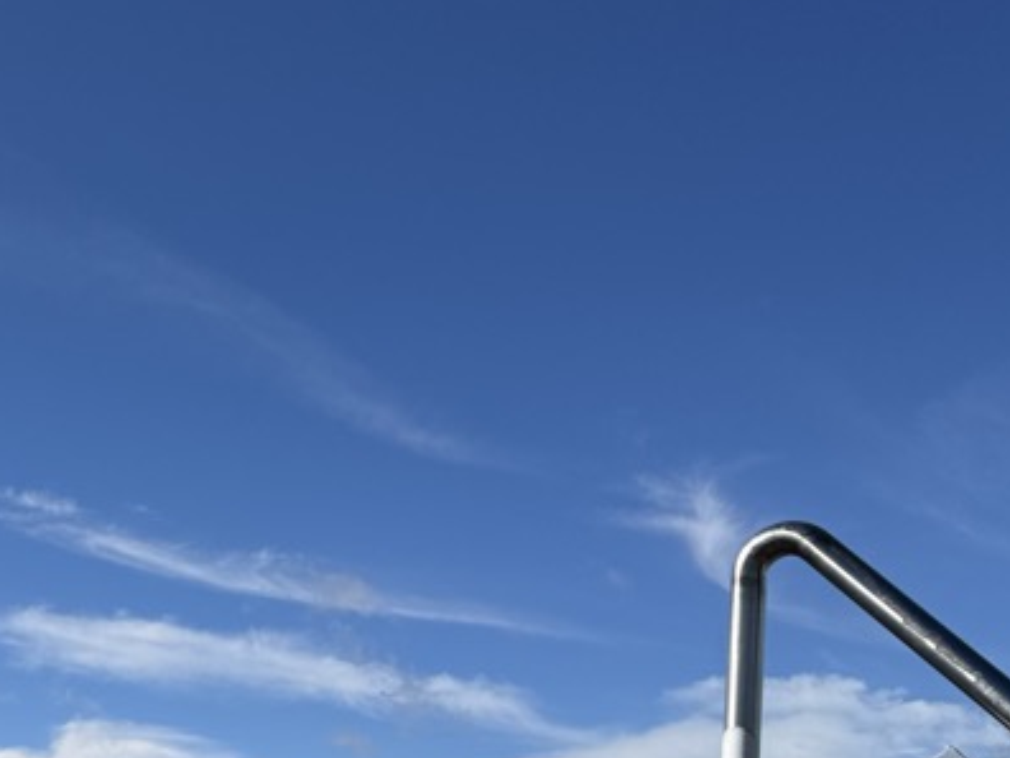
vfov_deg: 22.8
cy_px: 745
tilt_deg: +5.7
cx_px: -15
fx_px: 1809
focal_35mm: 62
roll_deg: -0.1
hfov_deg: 29.1
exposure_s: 1/6410
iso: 80
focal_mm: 6.76
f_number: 1.78
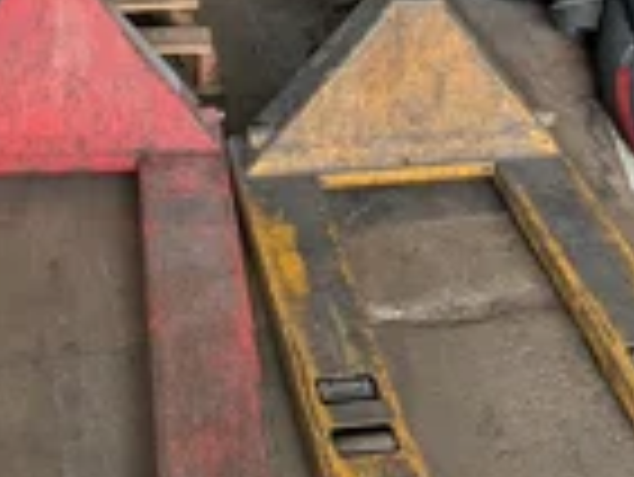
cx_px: 279
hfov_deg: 28.5
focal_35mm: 68
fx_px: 1246
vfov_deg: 21.5
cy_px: 124
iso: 370
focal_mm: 6.9
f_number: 1.68
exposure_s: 1/621
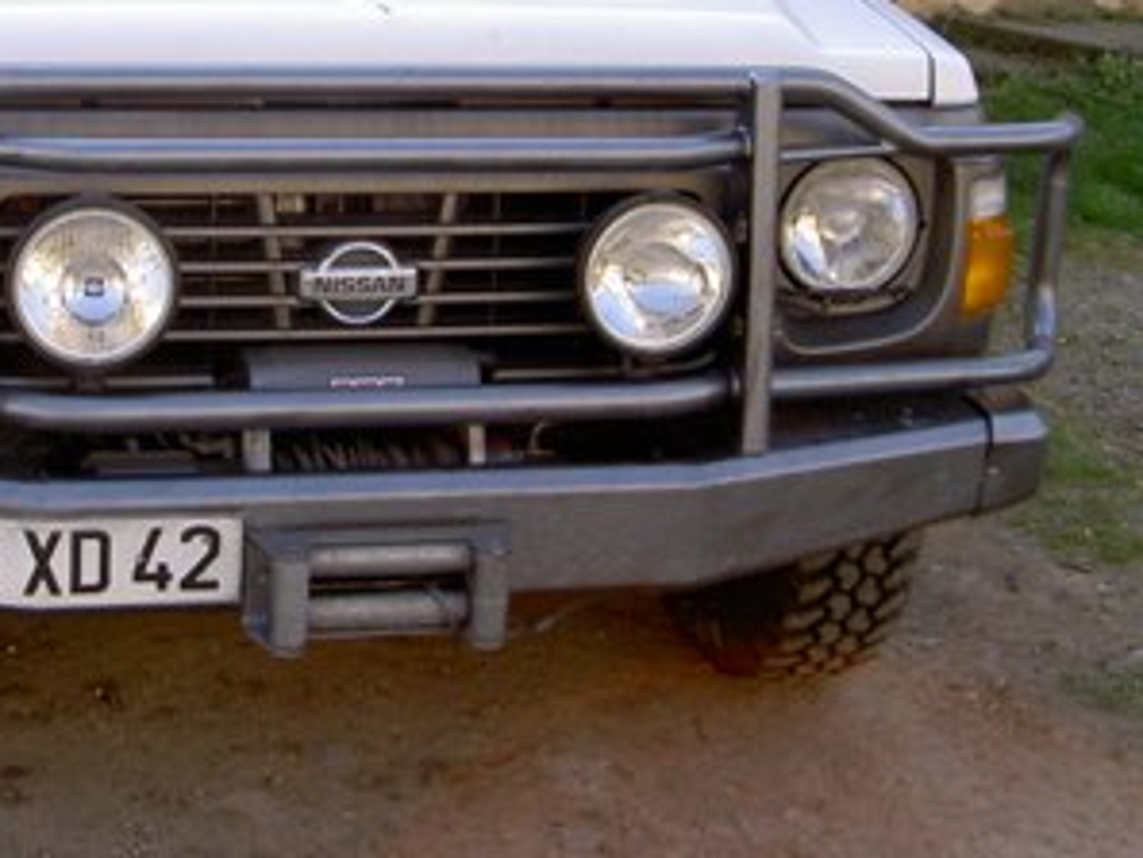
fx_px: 2577
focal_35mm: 78
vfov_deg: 18.7
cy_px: 144
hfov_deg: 24.8
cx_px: 300
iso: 100
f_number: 4.7
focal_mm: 8
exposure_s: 1/286
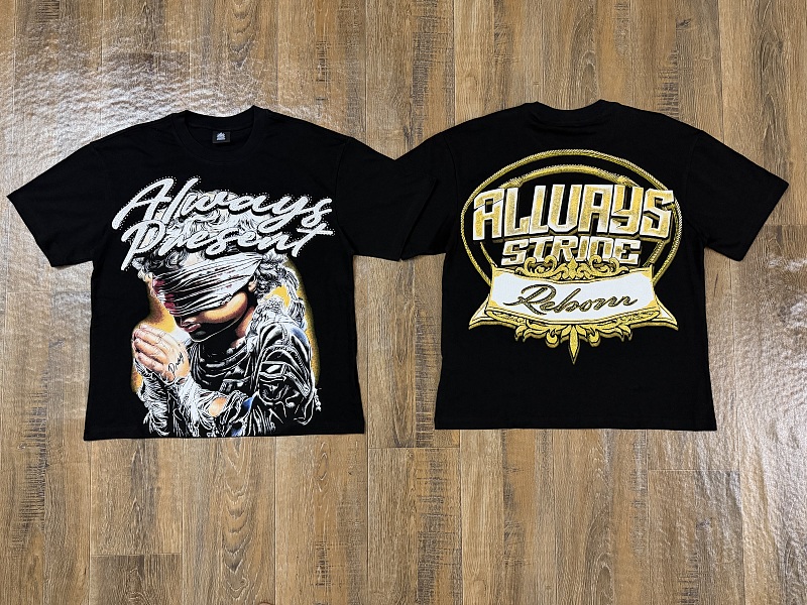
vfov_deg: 56.8
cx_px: 404
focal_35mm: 24
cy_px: 302
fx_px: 560
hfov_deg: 71.6
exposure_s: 1/50
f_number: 1.78
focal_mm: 6.76
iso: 640
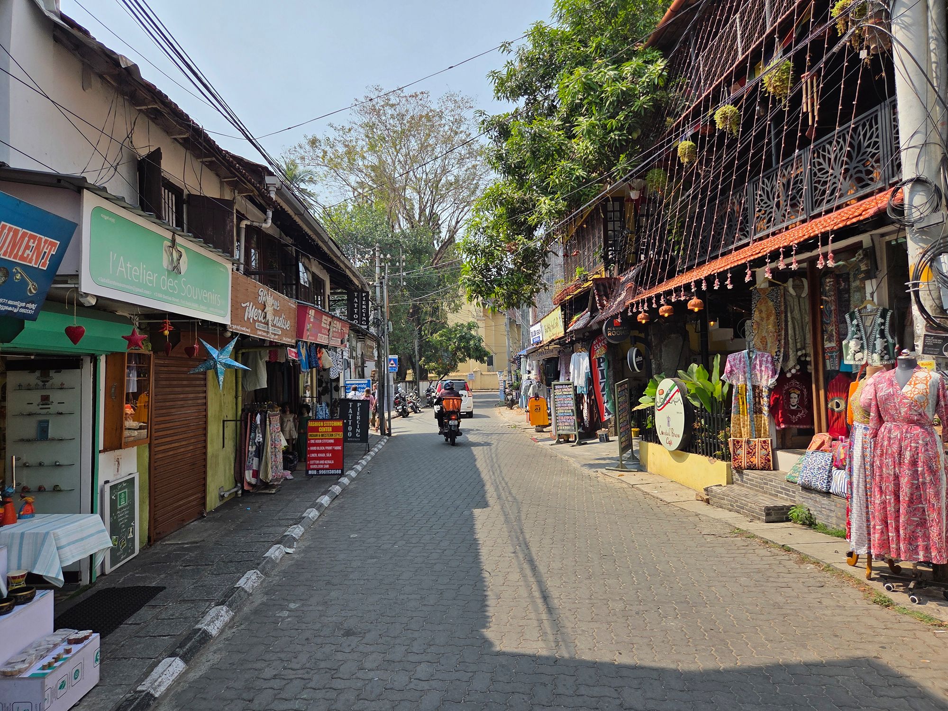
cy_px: 356
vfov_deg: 58.9
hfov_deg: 73.9
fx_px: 630
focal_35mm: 23
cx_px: 474
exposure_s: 1/4460
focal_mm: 5.4
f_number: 1.8
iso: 80
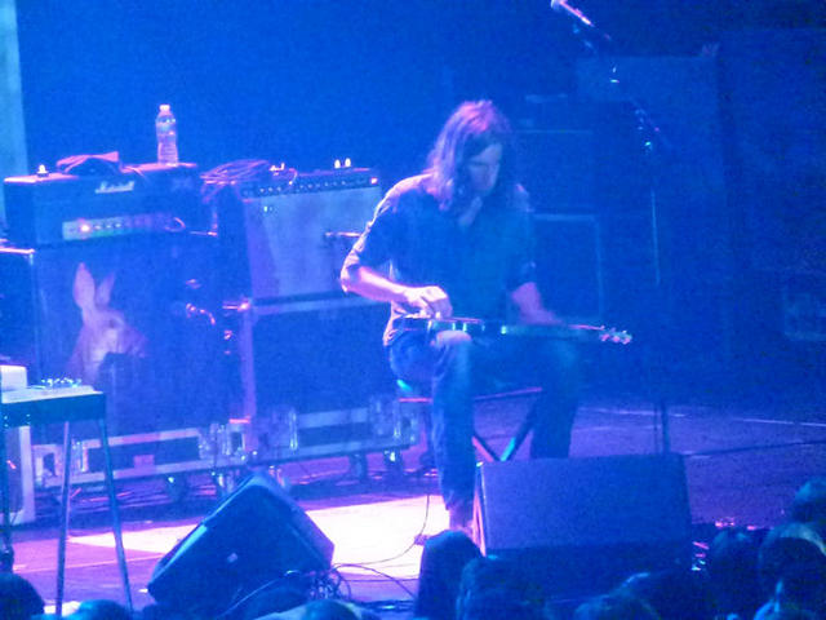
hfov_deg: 5.2
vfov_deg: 3.9
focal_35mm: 384
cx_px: 413
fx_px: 9163
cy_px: 310
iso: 6400
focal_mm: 68.8
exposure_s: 1/10
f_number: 5.9
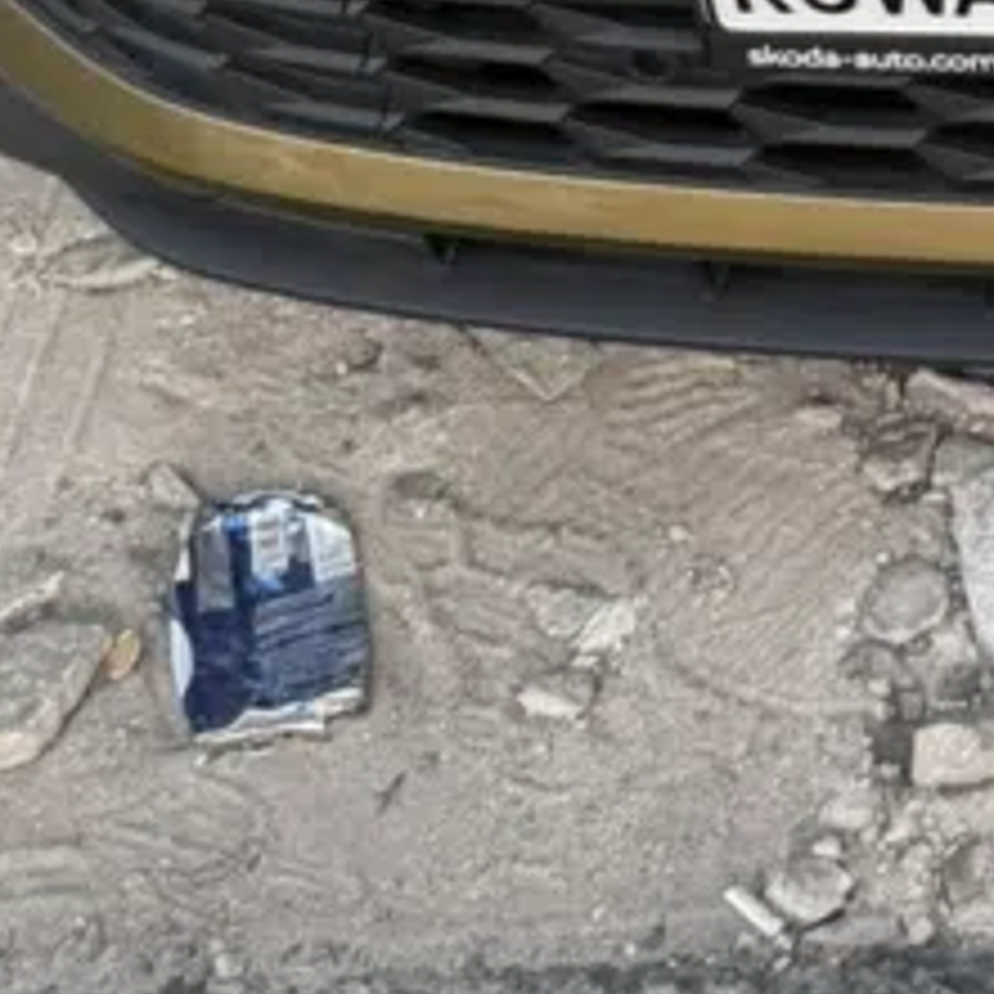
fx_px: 4256
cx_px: 1754
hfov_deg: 12.3
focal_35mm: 131
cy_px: -911
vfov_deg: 12.0
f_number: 1.78
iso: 160
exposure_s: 1/121
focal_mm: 6.76
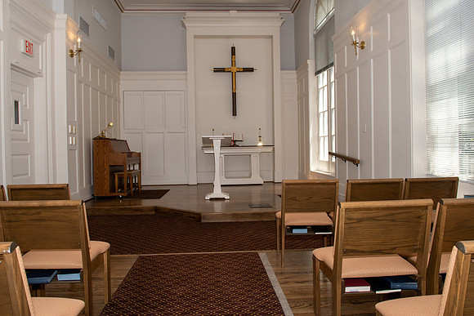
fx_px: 351
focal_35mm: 27
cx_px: 237
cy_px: 151
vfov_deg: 48.5
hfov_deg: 68.0
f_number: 6.3
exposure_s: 1/250
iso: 500
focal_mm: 17
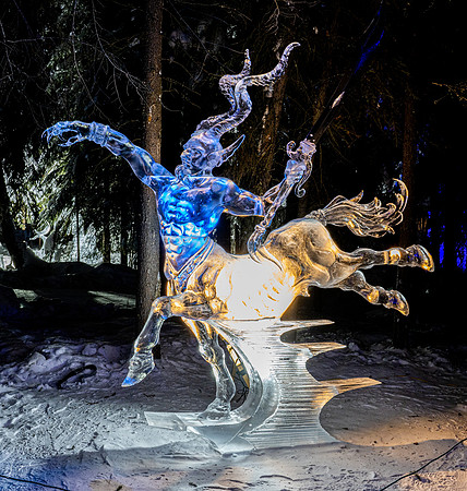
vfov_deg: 39.0
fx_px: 693
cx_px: 246
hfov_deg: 37.2
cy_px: 234
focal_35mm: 44
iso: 450
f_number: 10
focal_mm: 28
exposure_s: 1/2
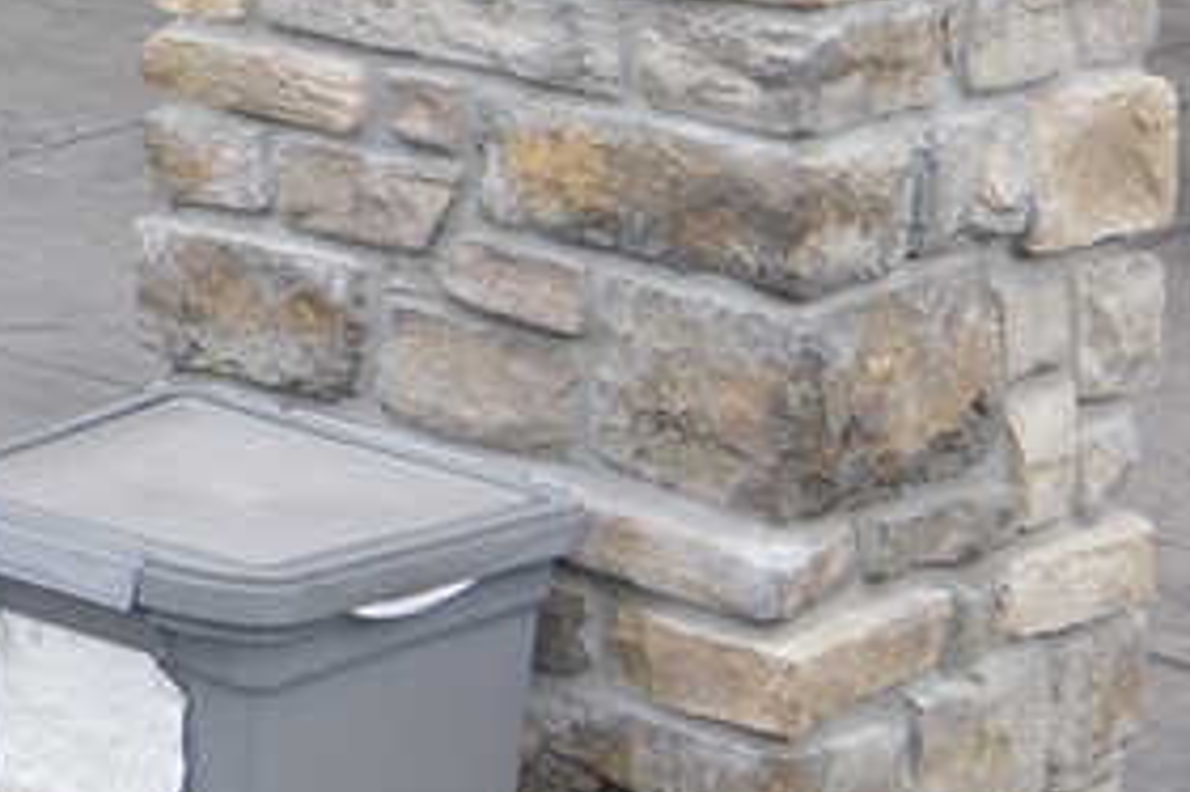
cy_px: -815
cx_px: -737
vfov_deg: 8.9
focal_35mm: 145
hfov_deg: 13.2
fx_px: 4790
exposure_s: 1/200
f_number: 3.5
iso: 100
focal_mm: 24
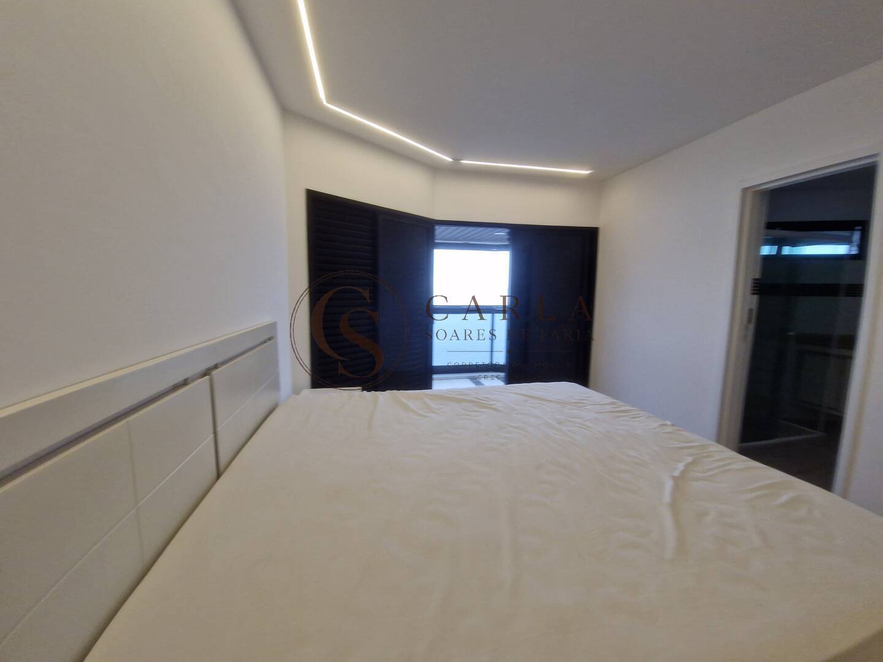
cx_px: 442
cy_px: 331
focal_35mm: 13
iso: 50
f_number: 2.2
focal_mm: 1.74
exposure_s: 1/60
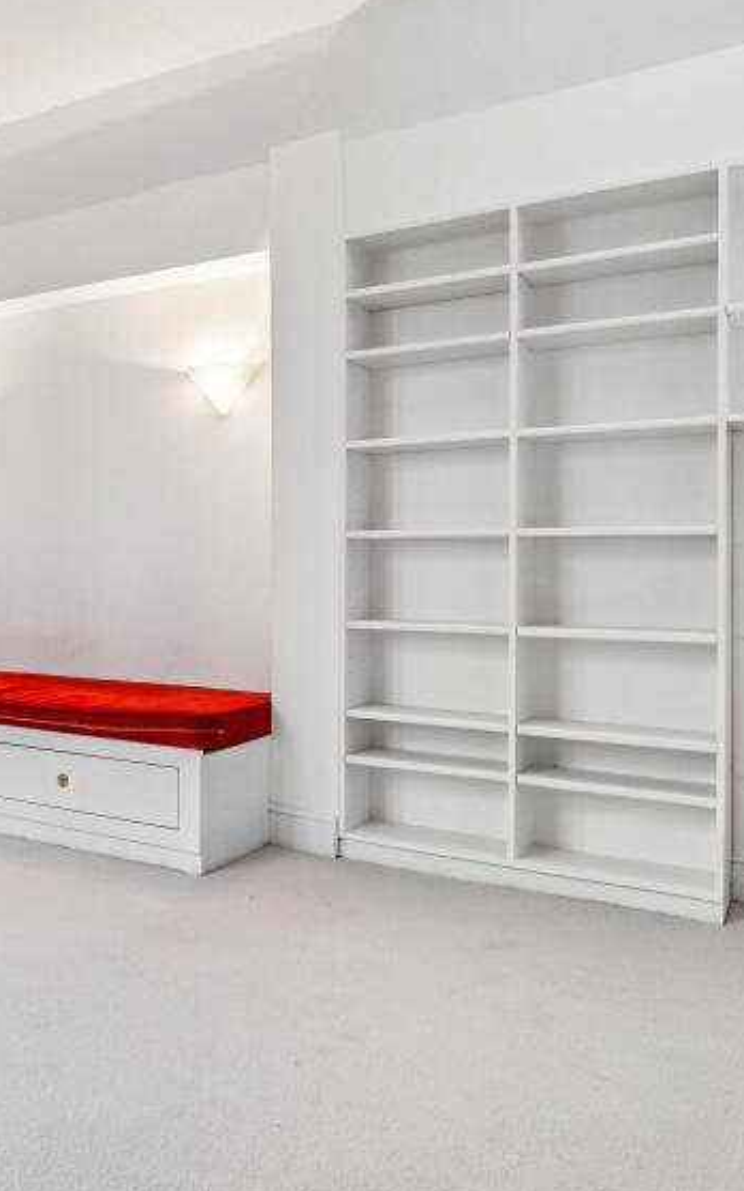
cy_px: 566
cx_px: 58
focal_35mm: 30
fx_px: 974
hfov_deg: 38.6
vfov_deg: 62.9
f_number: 11
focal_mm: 16
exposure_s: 1/3.33
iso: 400
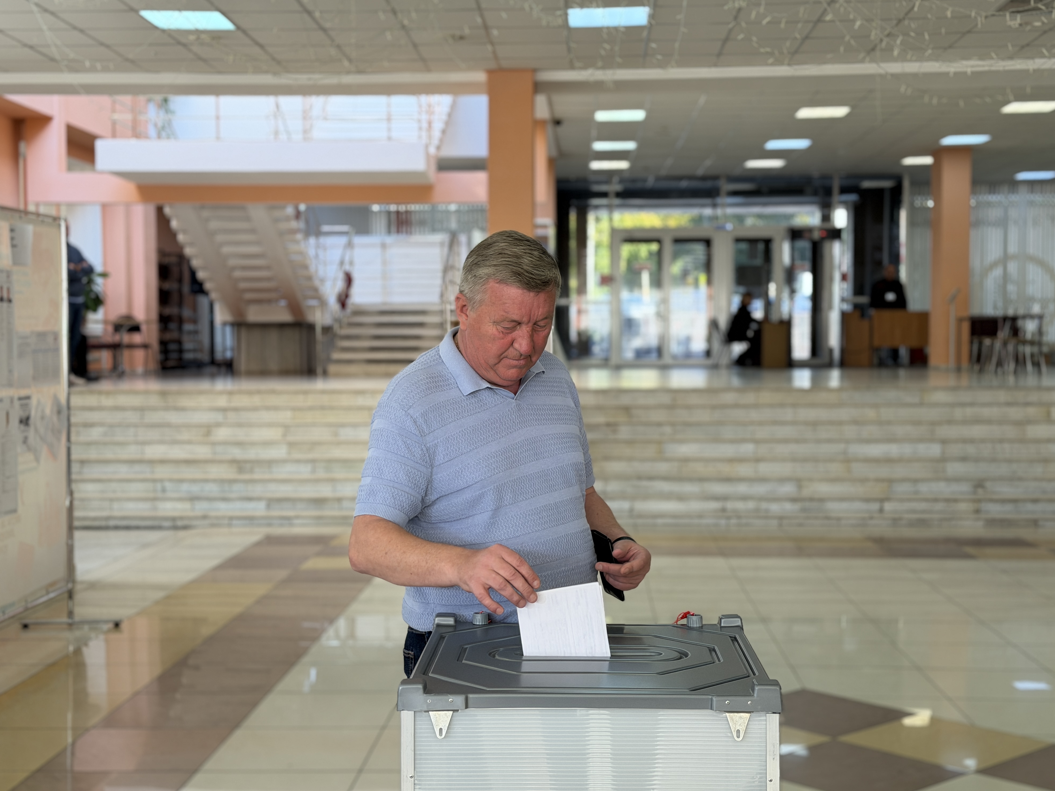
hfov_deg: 38.9
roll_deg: +0.3
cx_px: 532
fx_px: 1493
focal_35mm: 49
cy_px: 394
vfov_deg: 29.7
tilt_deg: -3.1
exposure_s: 1/100
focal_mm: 6.76
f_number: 1.78
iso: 80
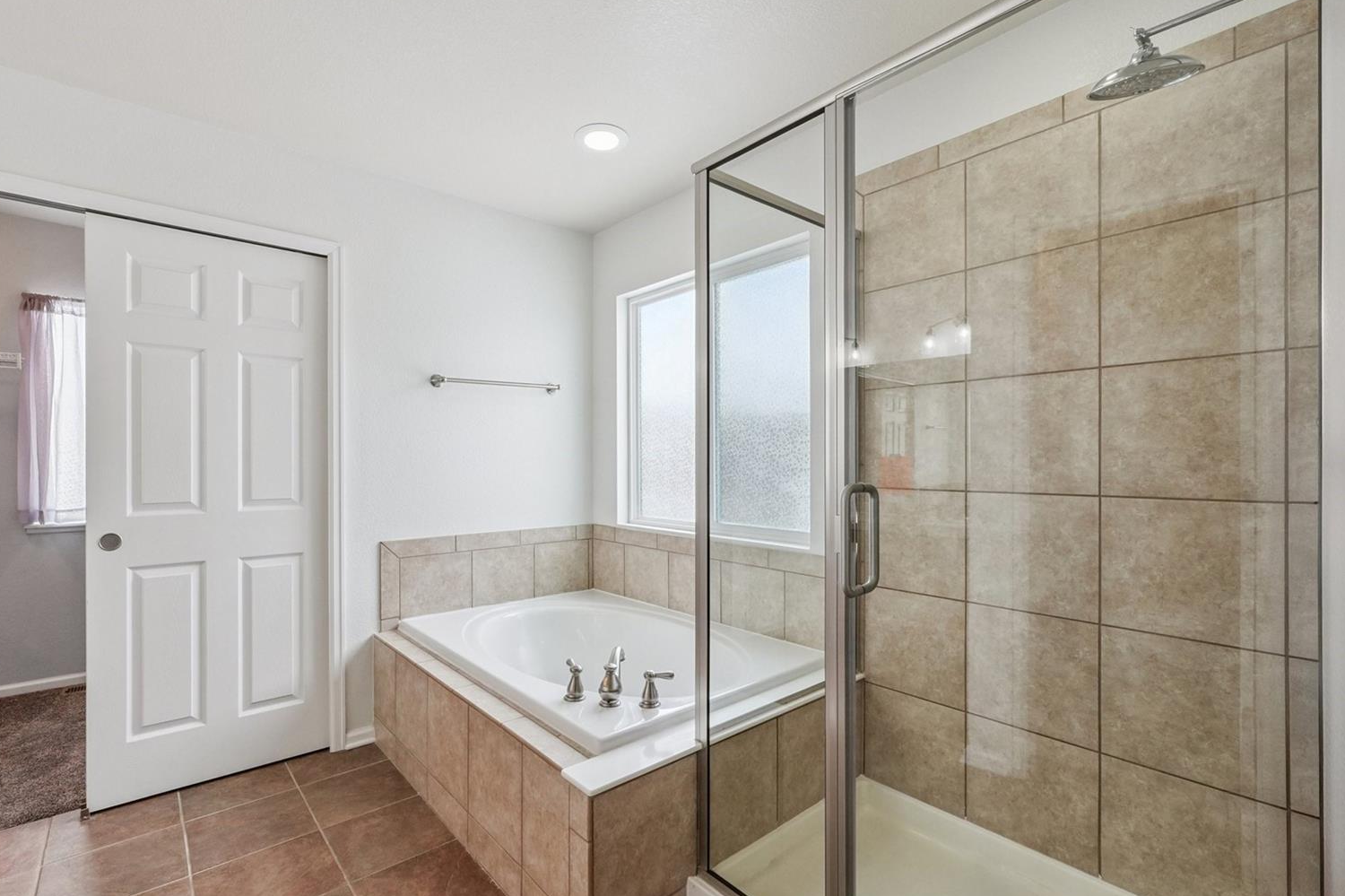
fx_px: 598
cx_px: 646
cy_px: 466
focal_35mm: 16
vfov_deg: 73.7
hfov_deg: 96.7
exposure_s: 1/80
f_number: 9
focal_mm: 10
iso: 640
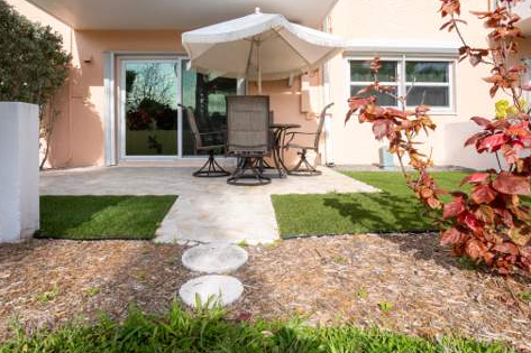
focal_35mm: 20
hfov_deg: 84.0
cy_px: 134
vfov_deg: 61.1
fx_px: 295
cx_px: 257
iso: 100
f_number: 4.5
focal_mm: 16
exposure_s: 1/400
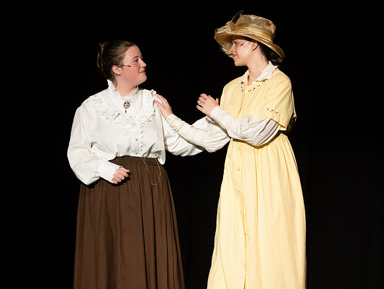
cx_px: 242
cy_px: 173
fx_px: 4960
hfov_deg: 4.4
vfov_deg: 3.3
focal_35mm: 446
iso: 6400
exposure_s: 1/400
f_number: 2.8
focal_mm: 300
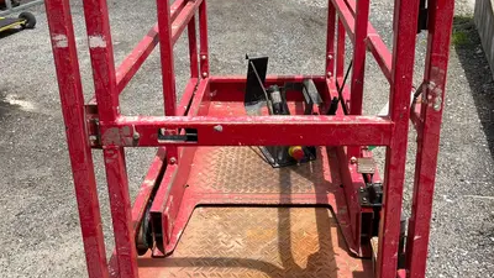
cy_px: 62
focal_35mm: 39
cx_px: 261
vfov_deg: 29.8
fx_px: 511
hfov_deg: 51.6
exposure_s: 1/3135
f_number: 1.6
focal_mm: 5.1
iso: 50
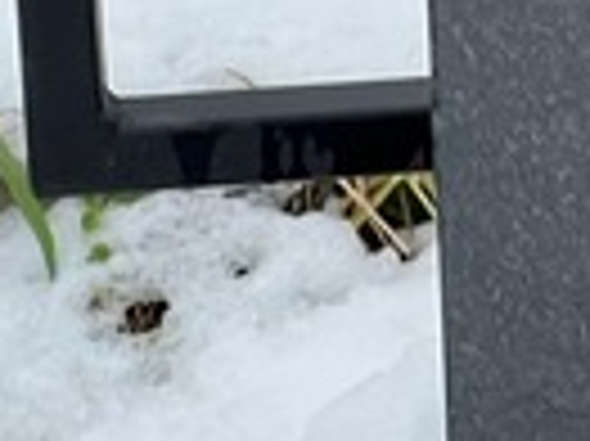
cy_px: -576
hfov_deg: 4.1
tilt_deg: -23.8
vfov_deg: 3.1
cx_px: 1693
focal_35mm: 472
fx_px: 8037
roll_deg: +0.5
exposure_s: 1/99
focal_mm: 9
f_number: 2.8
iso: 64
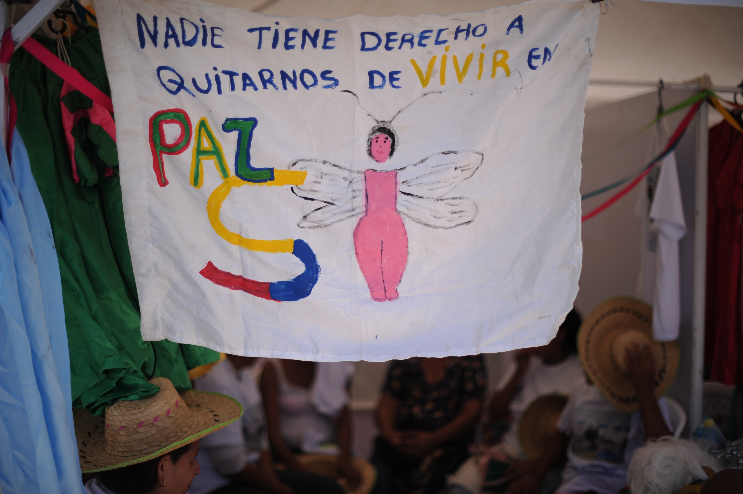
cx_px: 372
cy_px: 247
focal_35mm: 50
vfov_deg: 27.0
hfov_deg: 39.6
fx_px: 1031
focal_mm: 50
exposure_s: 1/8000
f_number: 1.6
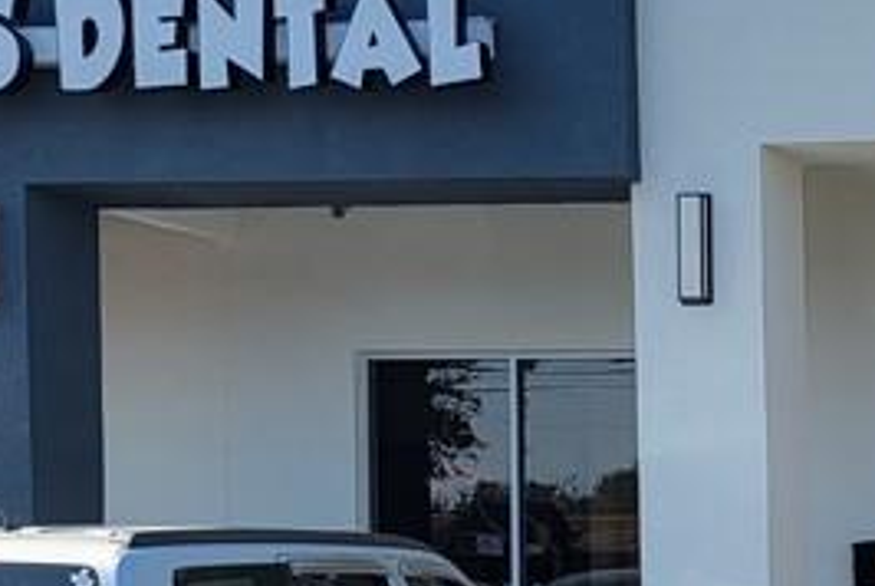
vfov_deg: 14.0
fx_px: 2336
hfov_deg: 19.1
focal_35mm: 96
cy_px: 622
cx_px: 1240
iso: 16
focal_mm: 6.7
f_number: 1.8
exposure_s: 1/588
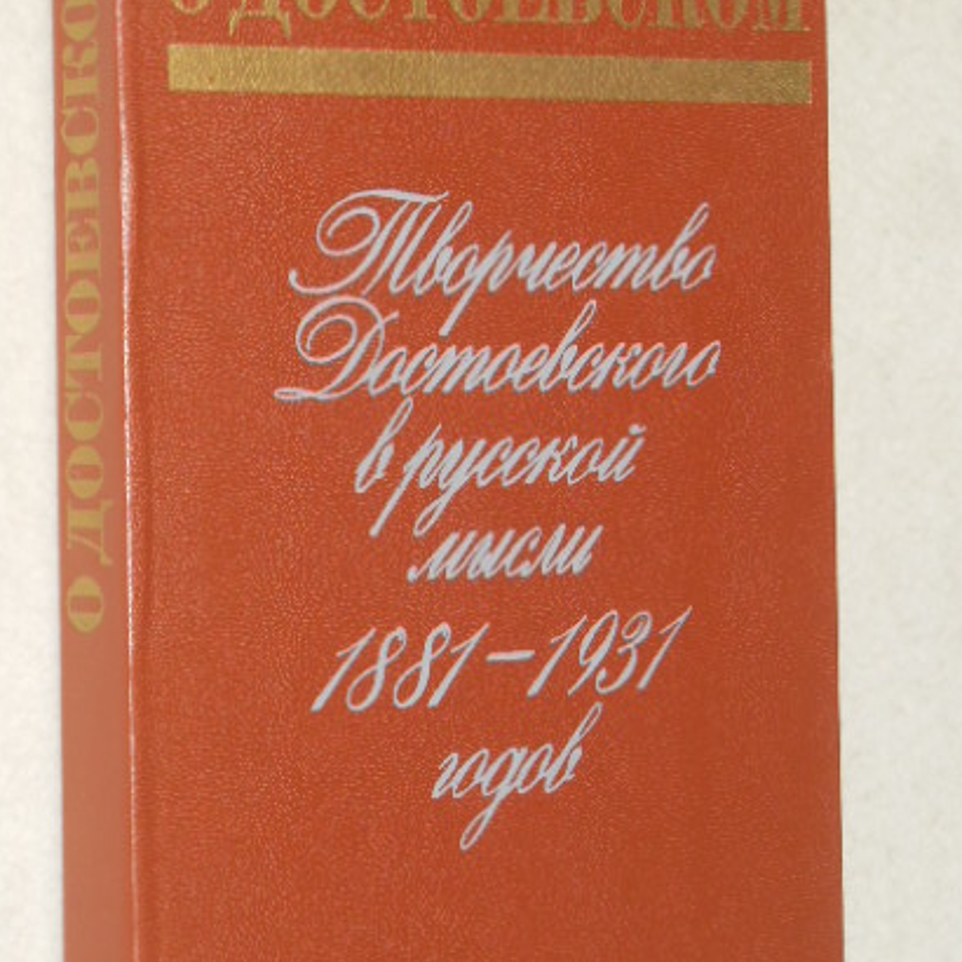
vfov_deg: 11.4
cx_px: 422
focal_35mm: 153
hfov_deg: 11.4
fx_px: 4811
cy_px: 493
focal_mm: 19.7
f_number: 4.8
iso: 200
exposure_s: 1/60
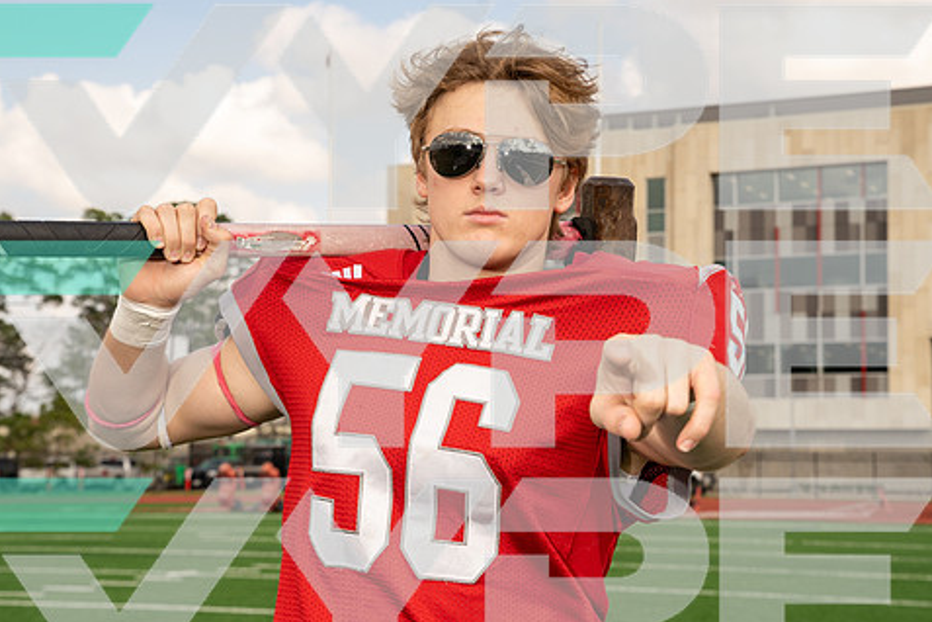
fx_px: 1890
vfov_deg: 18.7
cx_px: 453
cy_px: 345
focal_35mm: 73
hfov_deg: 27.7
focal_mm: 60
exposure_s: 1/250
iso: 200
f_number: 8
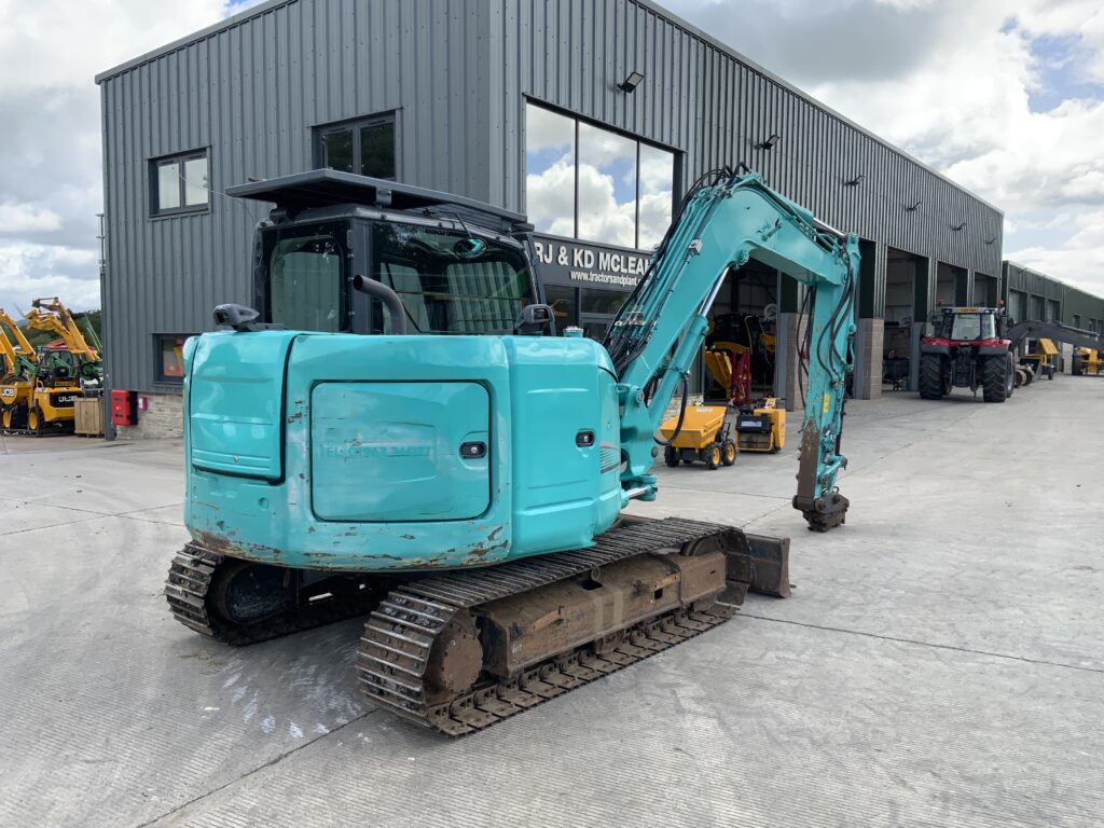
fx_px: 925
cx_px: 552
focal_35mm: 29
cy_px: 414
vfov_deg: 48.2
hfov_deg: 61.7
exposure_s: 1/642
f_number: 1.8
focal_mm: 3
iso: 16
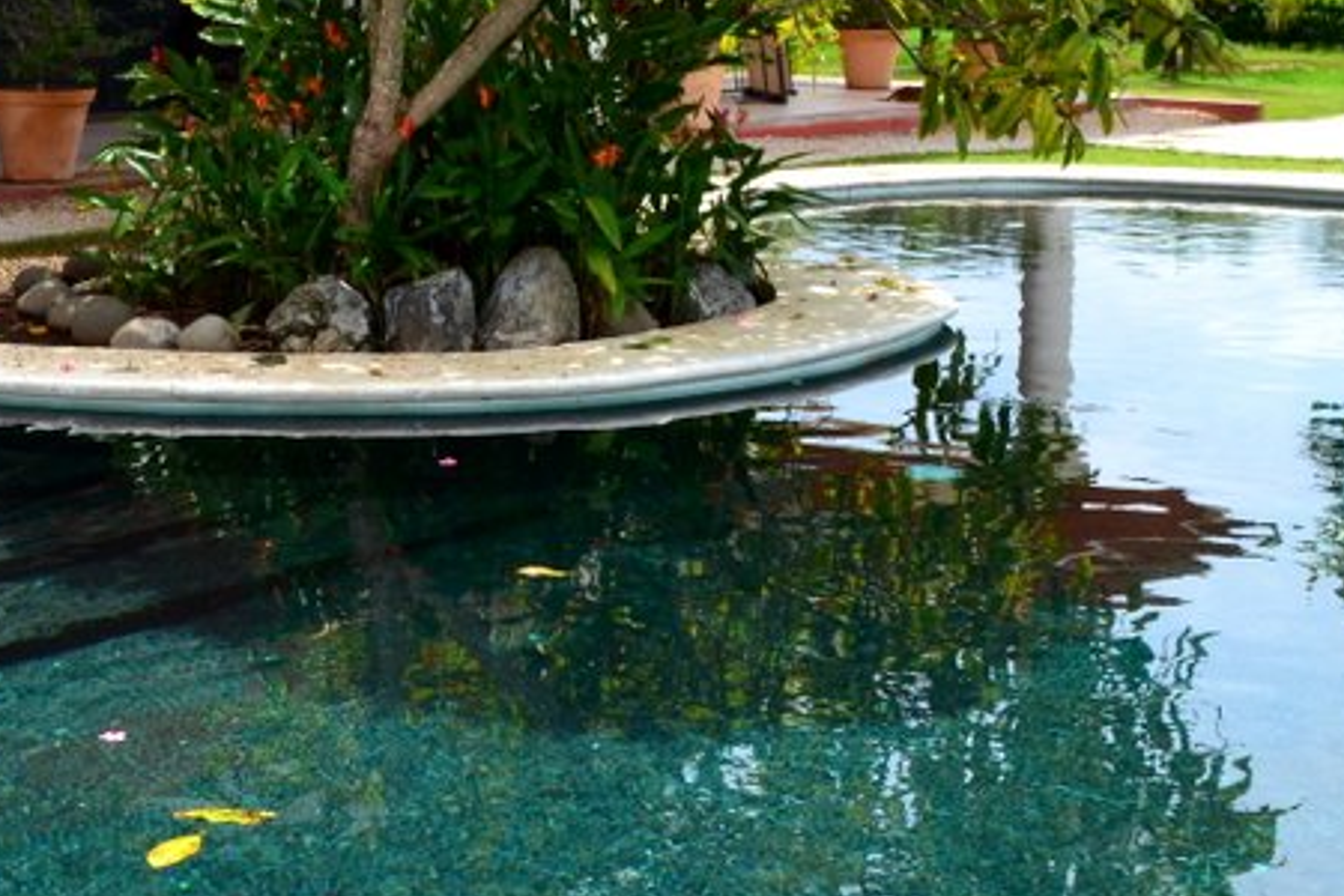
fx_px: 2464
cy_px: 152
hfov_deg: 29.8
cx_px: 260
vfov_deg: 20.3
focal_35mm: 66
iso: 400
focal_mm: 18
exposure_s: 1/250
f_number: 10
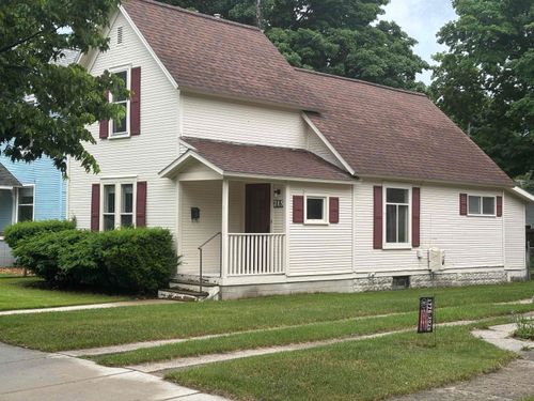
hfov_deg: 36.8
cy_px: 200
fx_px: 802
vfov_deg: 28.0
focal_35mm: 52
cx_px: 267
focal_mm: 5.96
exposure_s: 1/792
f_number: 1.6
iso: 32
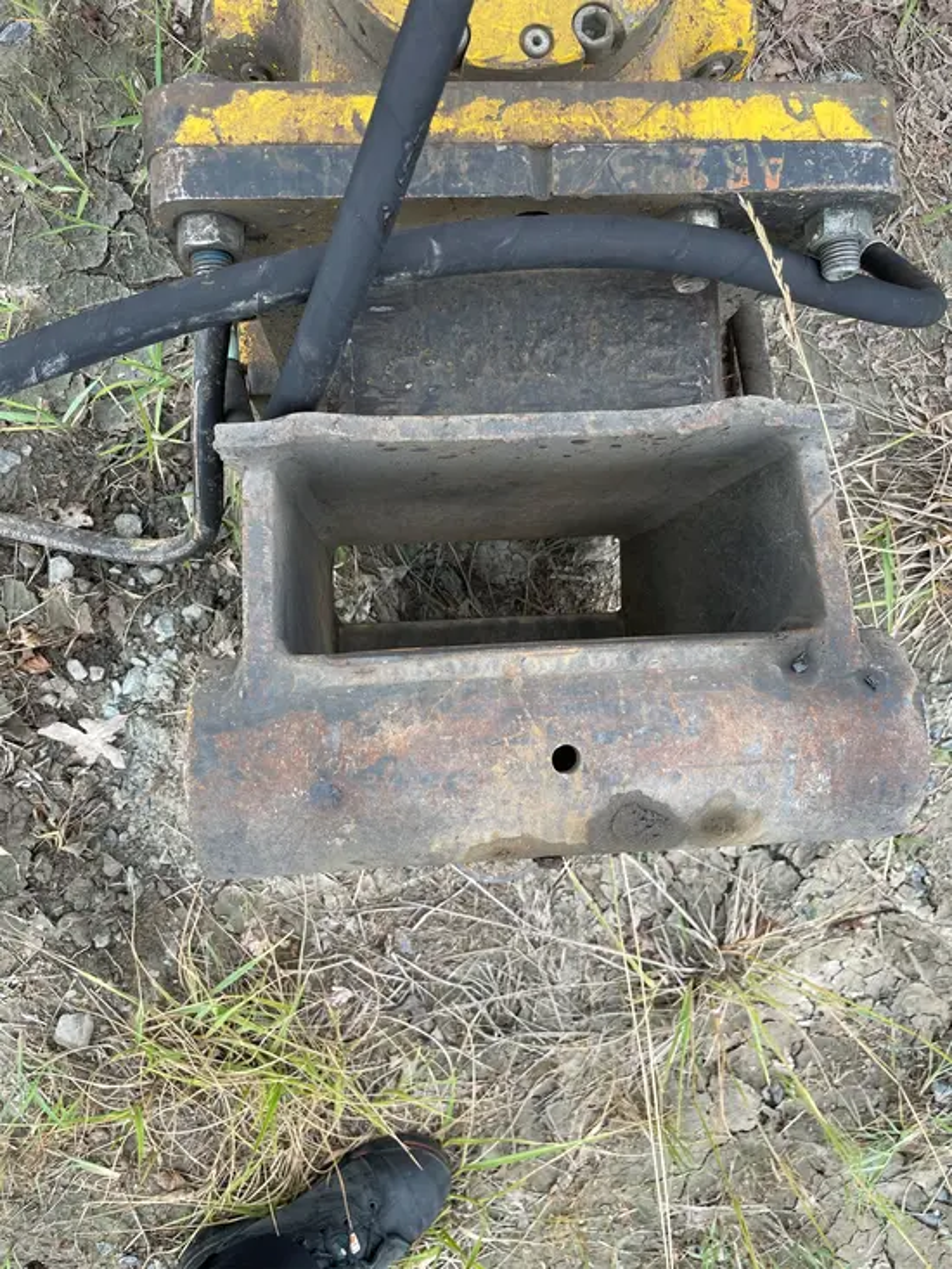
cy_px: 634
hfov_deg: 53.1
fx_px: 953
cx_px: 476
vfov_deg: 67.3
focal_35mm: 26
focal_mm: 4.2
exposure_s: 1/286
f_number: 1.6
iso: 32
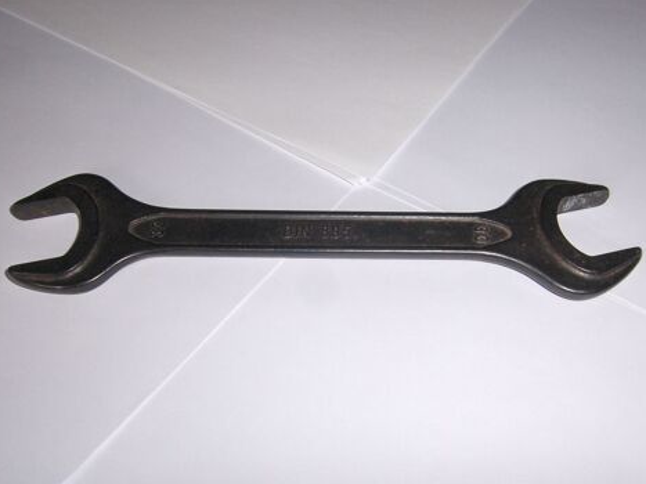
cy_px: 247
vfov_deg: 39.6
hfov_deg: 51.4
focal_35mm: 36
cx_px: 318
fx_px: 672
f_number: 5.5
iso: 100
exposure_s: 1/142
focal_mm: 7.5
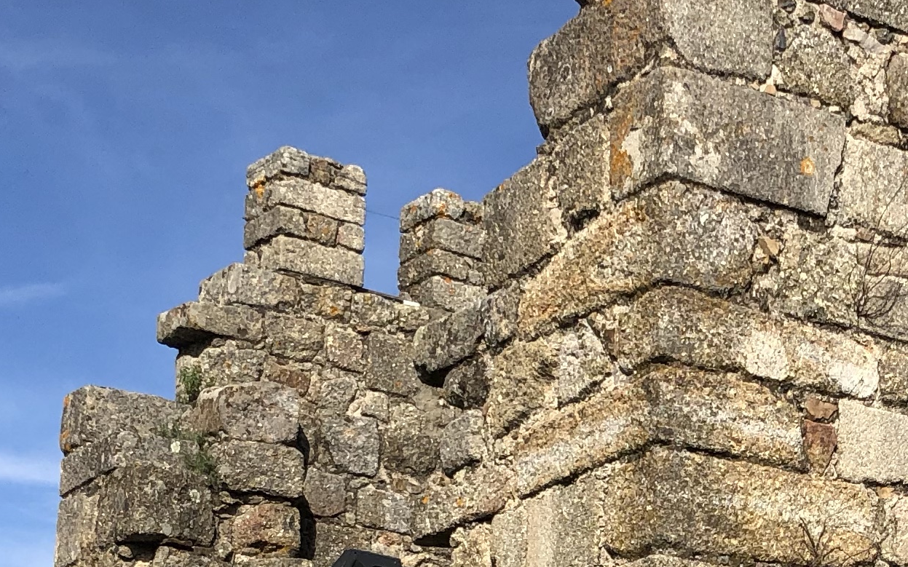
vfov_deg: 13.2
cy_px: 697
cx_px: 853
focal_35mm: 96
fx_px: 2375
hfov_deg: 21.1
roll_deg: +0.0
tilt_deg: +7.7
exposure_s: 1/2825
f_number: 1.8
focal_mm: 3.99
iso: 20
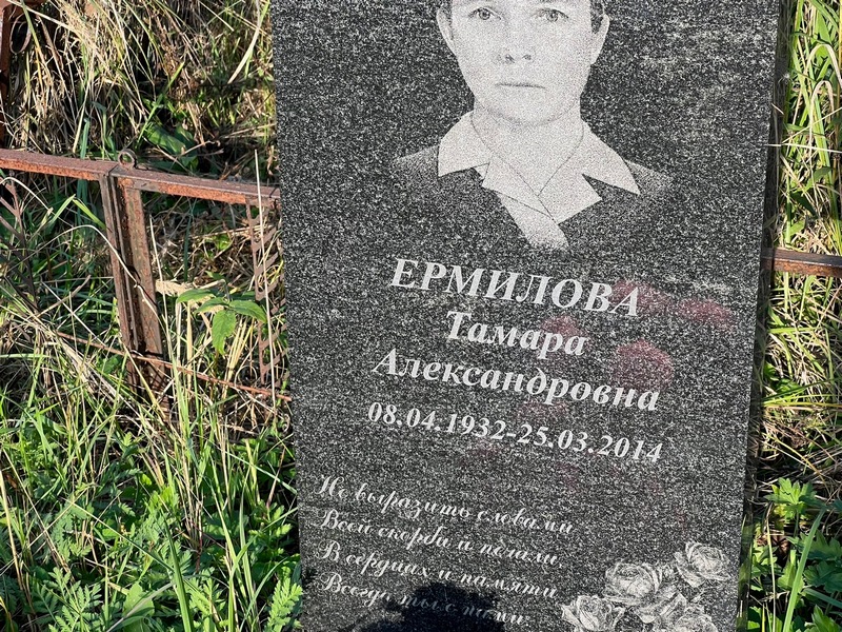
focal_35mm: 77
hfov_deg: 25.3
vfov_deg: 19.1
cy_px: 316
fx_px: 1873
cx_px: 421
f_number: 2.8
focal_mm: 9
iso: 32
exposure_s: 1/299
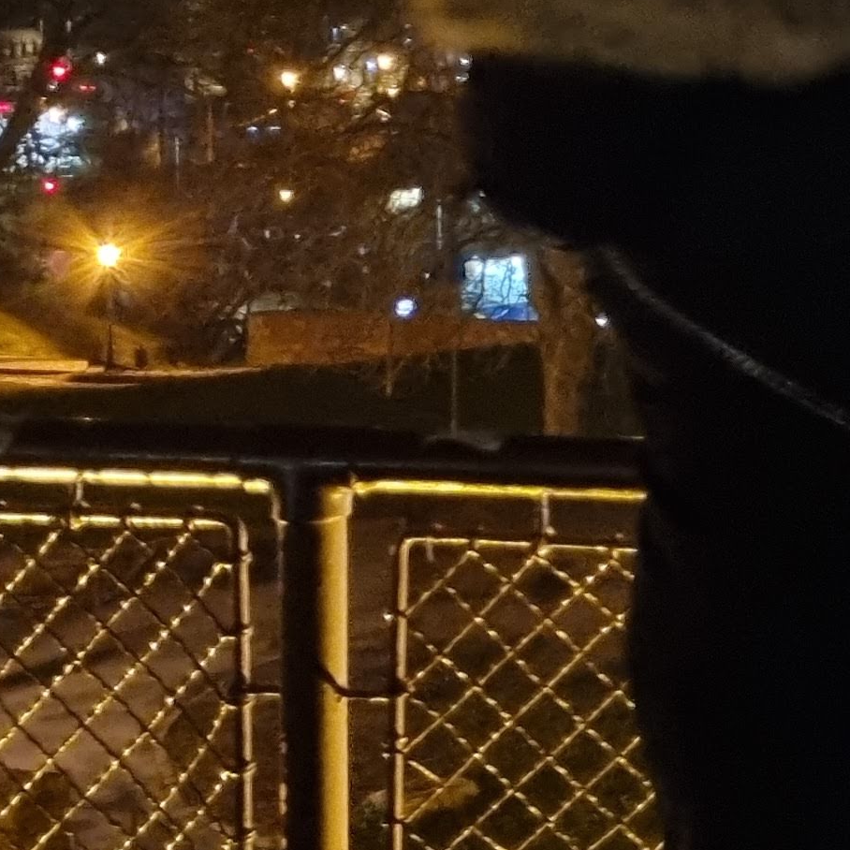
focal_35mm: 102
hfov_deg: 13.8
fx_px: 2834
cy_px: -42
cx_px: 1831
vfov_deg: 16.6
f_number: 1.8
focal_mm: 5.4
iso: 1250
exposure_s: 1/20
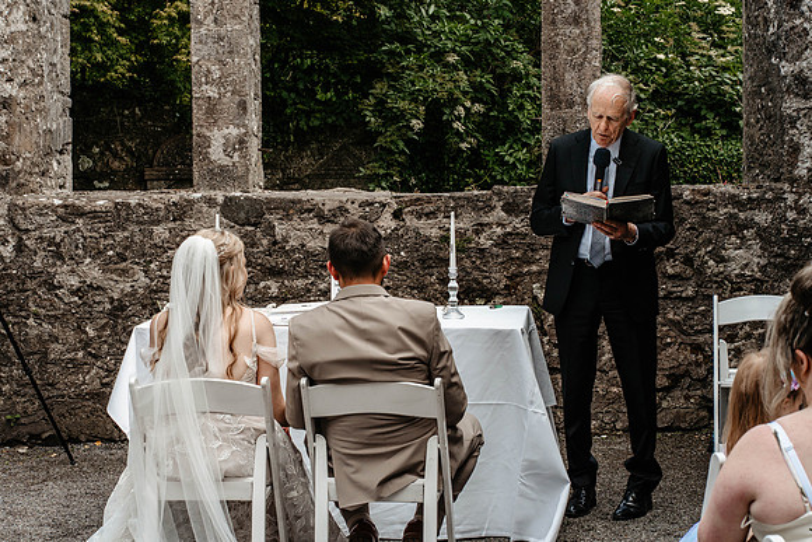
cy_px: 271
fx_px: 1918
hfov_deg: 23.9
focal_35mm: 85
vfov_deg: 16.1
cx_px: 406
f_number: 13
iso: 1000
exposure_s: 1/320
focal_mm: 85
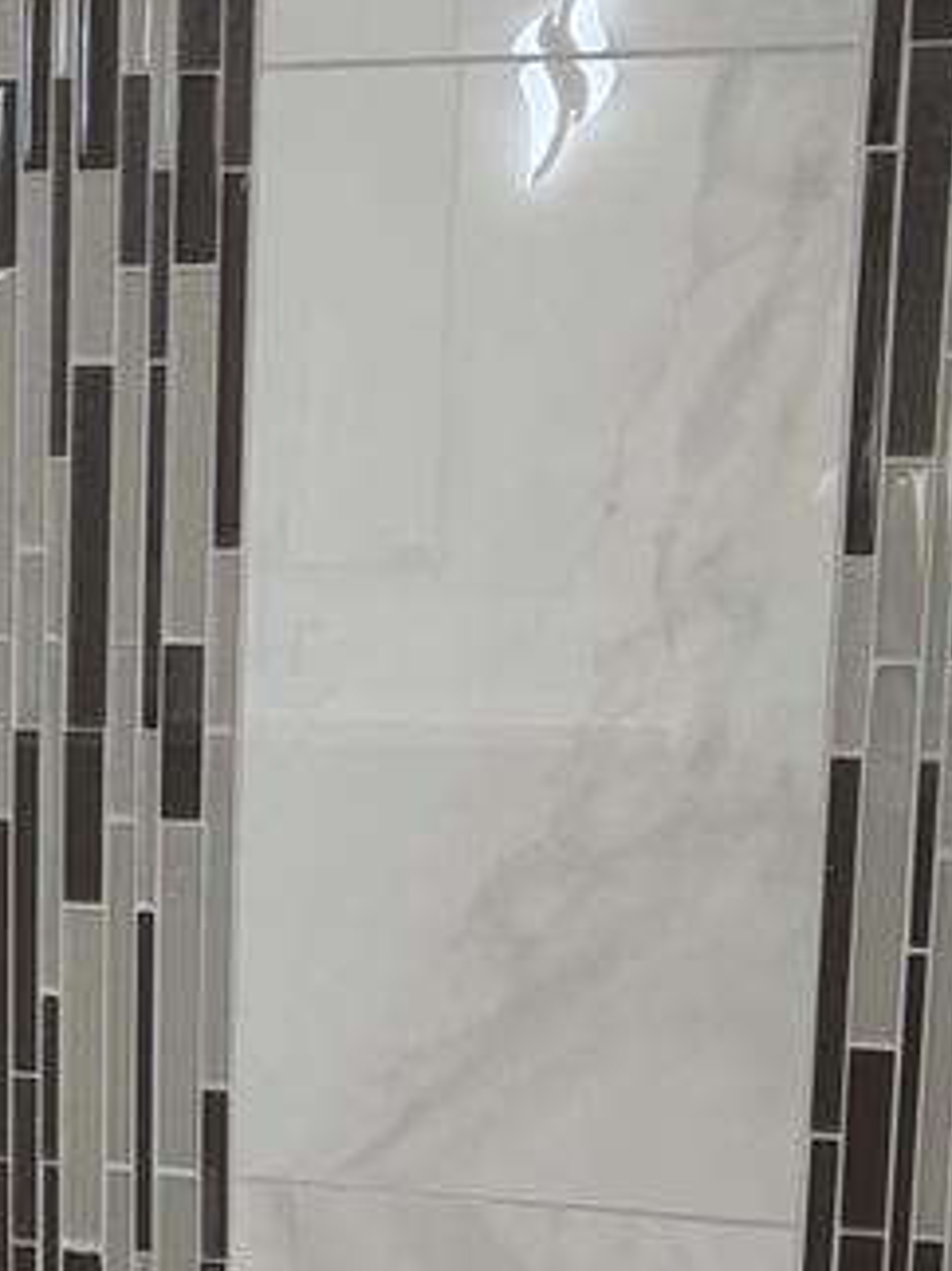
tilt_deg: -10.9
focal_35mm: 87
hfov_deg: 16.1
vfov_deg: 22.3
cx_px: -264
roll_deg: -0.1
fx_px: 3192
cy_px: 944
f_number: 1.6
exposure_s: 1/120
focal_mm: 5.96
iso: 80
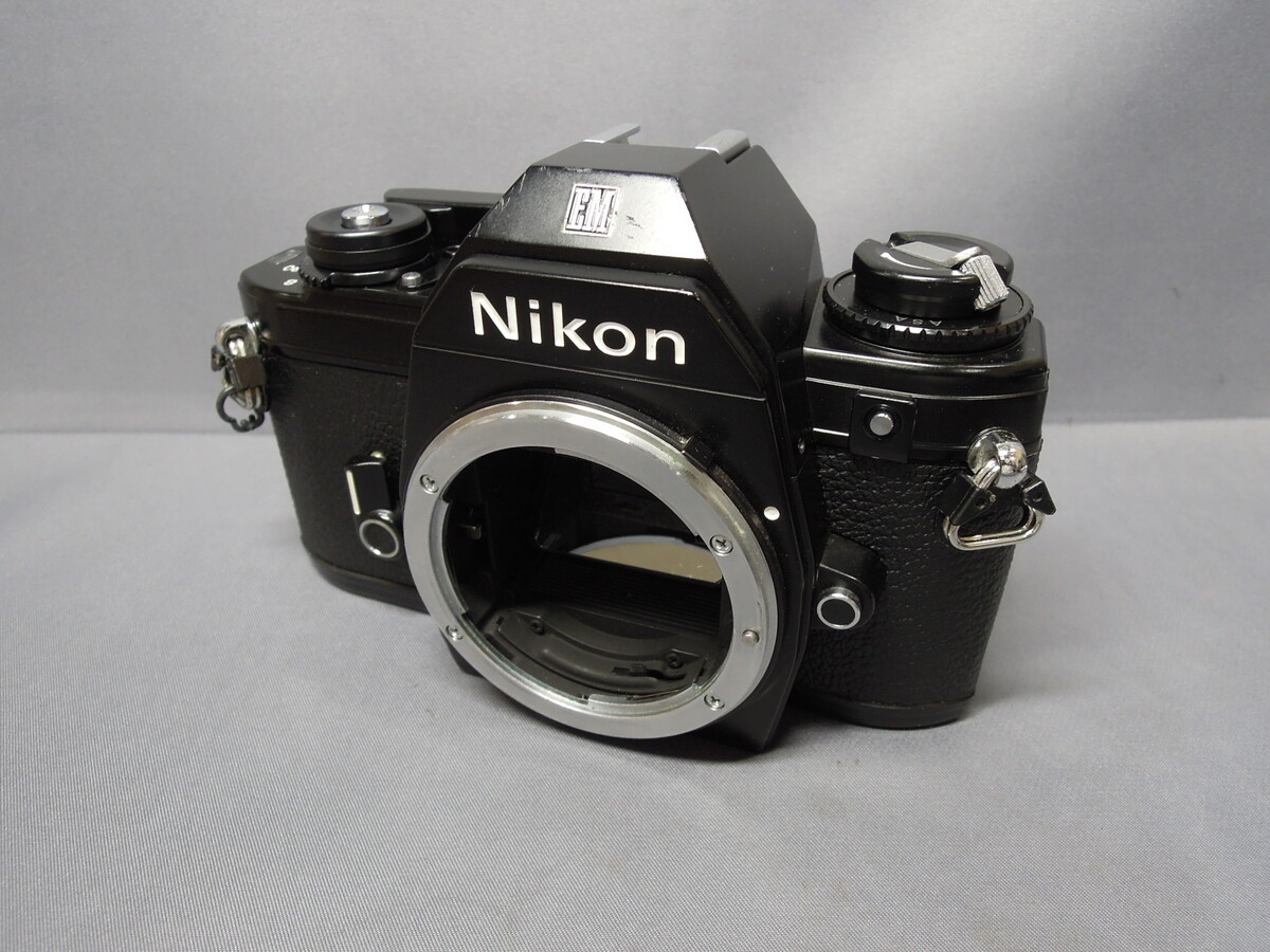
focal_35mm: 24
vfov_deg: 56.8
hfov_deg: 71.6
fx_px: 881
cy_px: 476
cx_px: 635
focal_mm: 4.3
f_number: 3.2
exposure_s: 1/25
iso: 160
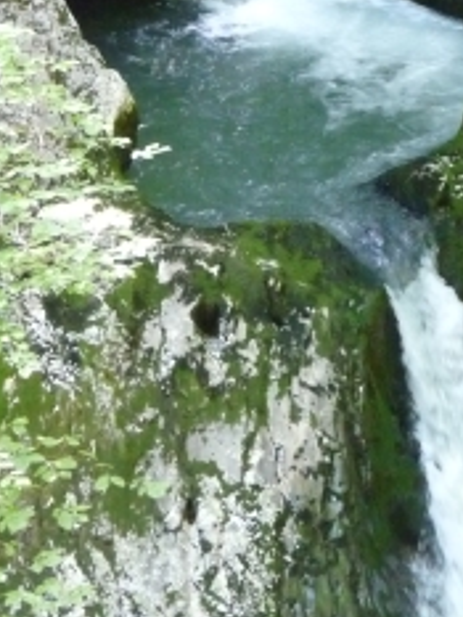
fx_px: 3421
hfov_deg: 7.7
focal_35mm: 192
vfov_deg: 10.2
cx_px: 415
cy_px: -93
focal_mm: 12.4
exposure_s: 1/60
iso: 800
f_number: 3.4
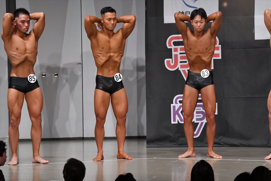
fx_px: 1633
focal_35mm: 217
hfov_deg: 9.5
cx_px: 136
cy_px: 90
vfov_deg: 6.3
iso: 5000
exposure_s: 1/400
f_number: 5.6
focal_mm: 145
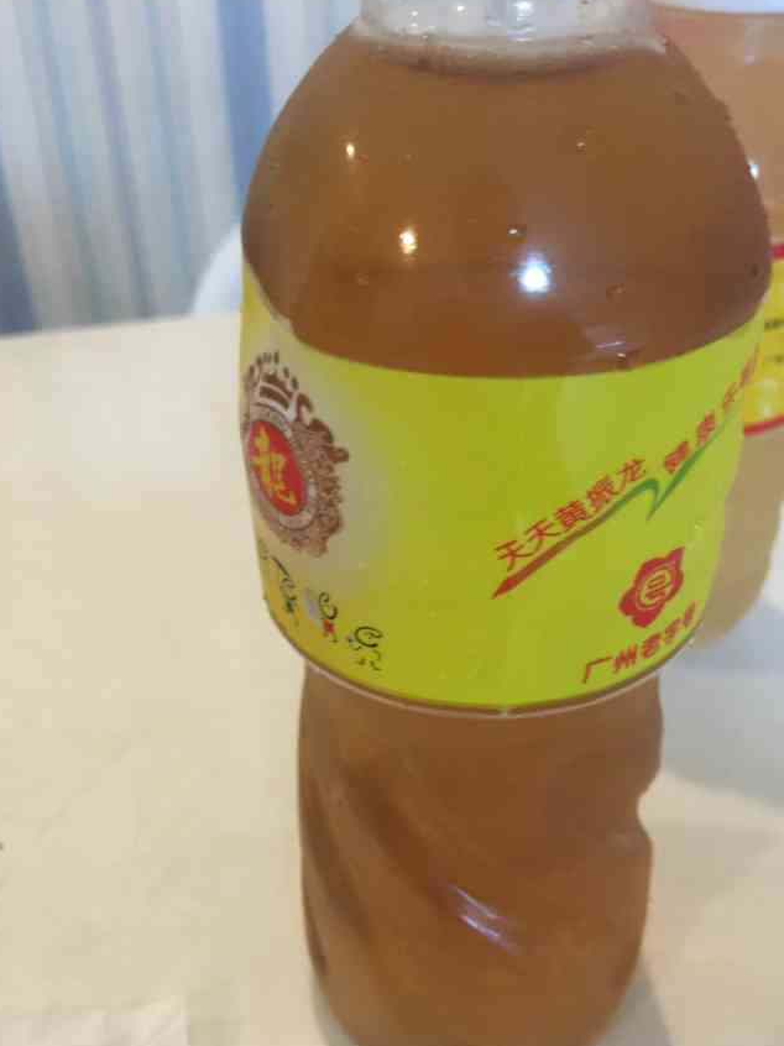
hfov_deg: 44.1
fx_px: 967
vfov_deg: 56.8
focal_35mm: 32
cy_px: 563
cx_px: 425
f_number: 2.2
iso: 64
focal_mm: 4.15
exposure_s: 1/4
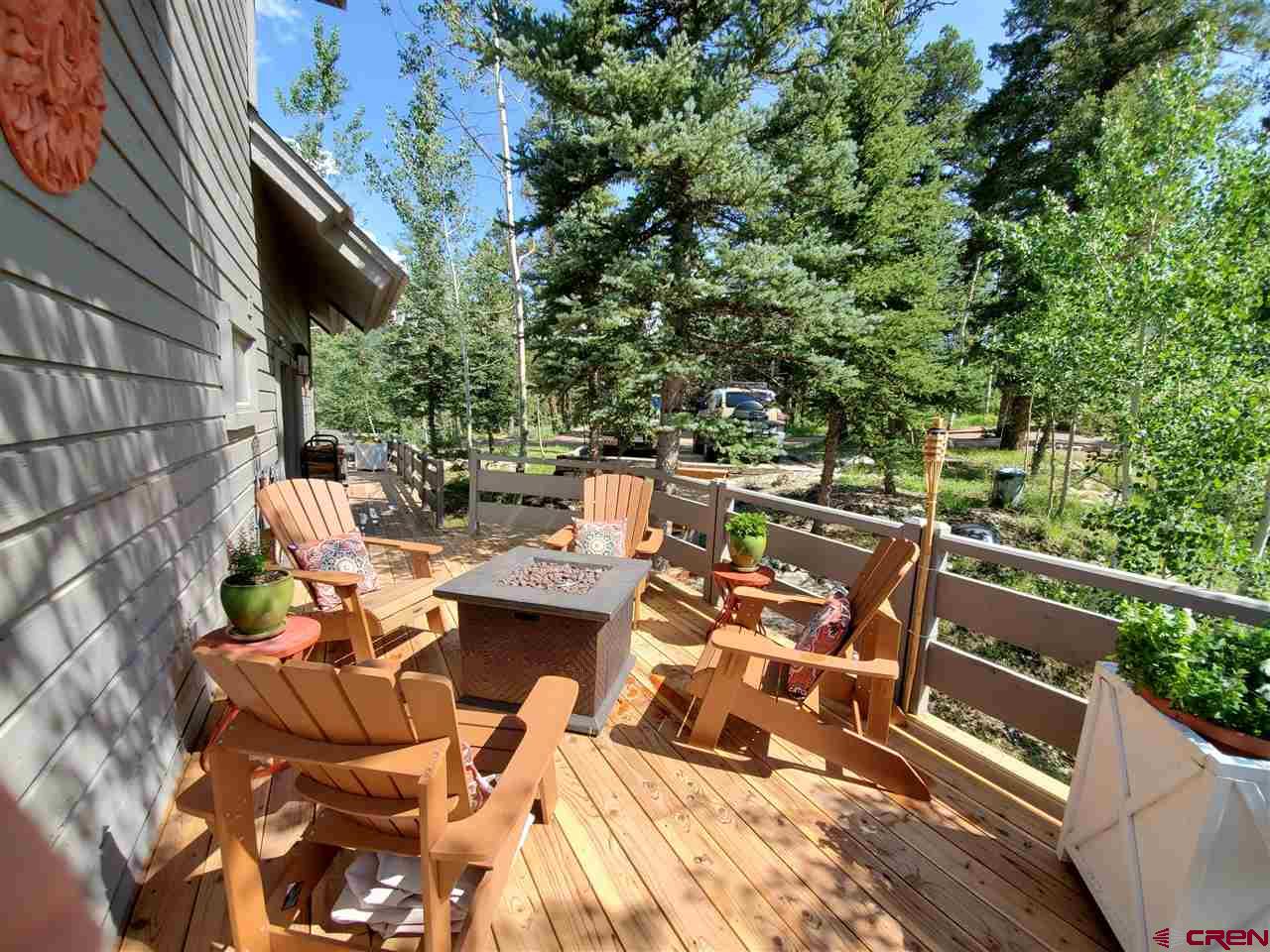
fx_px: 477
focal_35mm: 13
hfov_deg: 106.2
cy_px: 476
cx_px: 635
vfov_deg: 89.9
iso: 50
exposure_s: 1/455
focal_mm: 1.8
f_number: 2.2
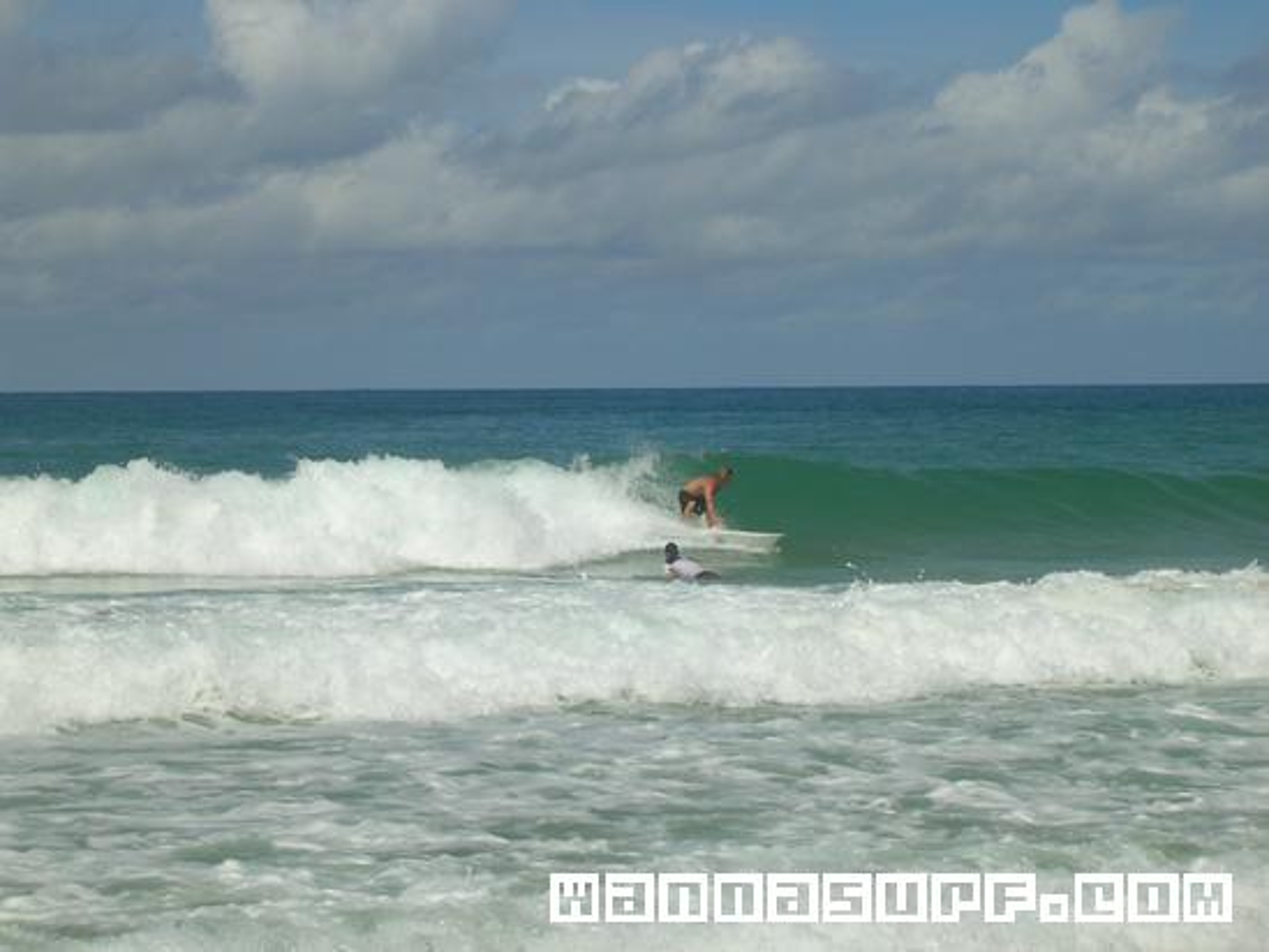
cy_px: 476
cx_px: 634
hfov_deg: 17.1
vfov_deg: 12.9
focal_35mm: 115
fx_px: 4217
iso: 50
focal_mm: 17.4
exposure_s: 1/894
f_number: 4.9
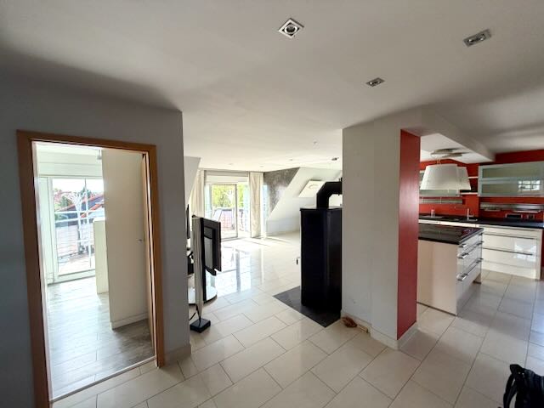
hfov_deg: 102.1
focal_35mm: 14
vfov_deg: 85.7
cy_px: 204
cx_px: 272
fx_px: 220
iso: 100
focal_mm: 2.22
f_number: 2.2
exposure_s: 1/121
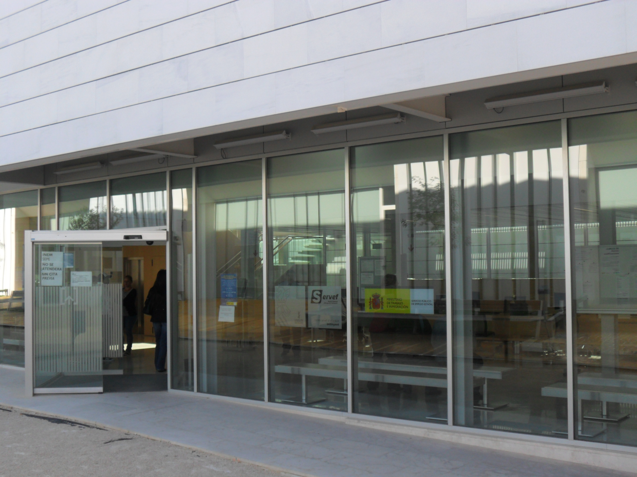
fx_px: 828
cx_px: 318
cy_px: 238
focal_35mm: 45
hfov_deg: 42.1
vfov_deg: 32.2
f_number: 3.5
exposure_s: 1/350
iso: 80
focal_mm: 8.1
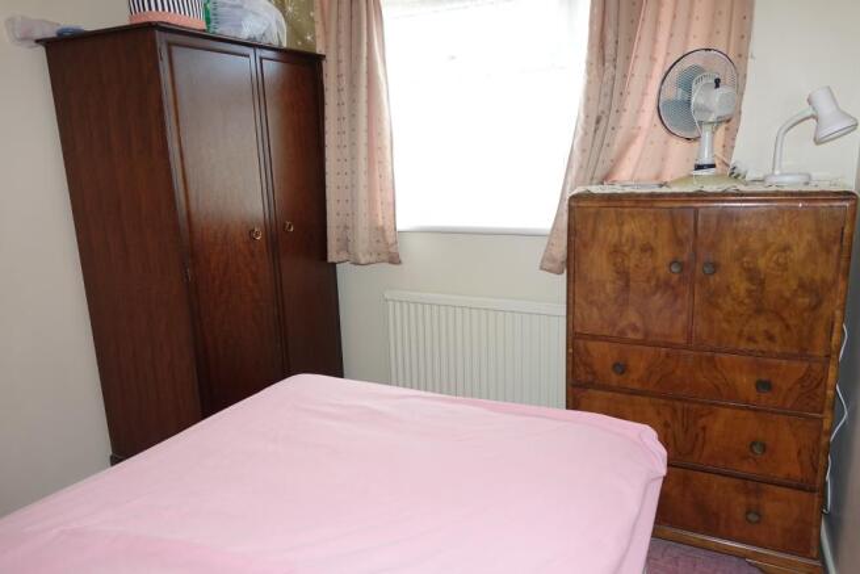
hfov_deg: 73.7
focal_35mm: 24
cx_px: 430
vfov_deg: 53.2
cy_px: 287
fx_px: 573
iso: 160
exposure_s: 1/30
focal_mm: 8.8
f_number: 2.4
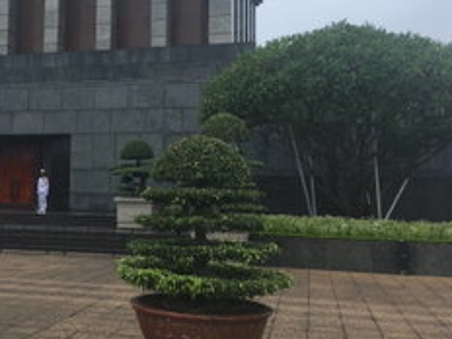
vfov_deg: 29.0
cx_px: 92
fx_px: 653
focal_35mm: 50
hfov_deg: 36.9
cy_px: 121
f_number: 2.2
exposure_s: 1/810
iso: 25
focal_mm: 4.15
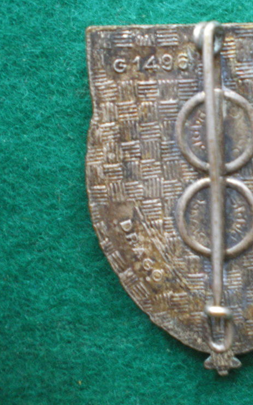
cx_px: 229
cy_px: 203
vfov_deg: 37.5
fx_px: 596
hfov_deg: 23.3
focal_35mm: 54
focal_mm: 6.3
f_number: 3.1
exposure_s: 1/8
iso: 400
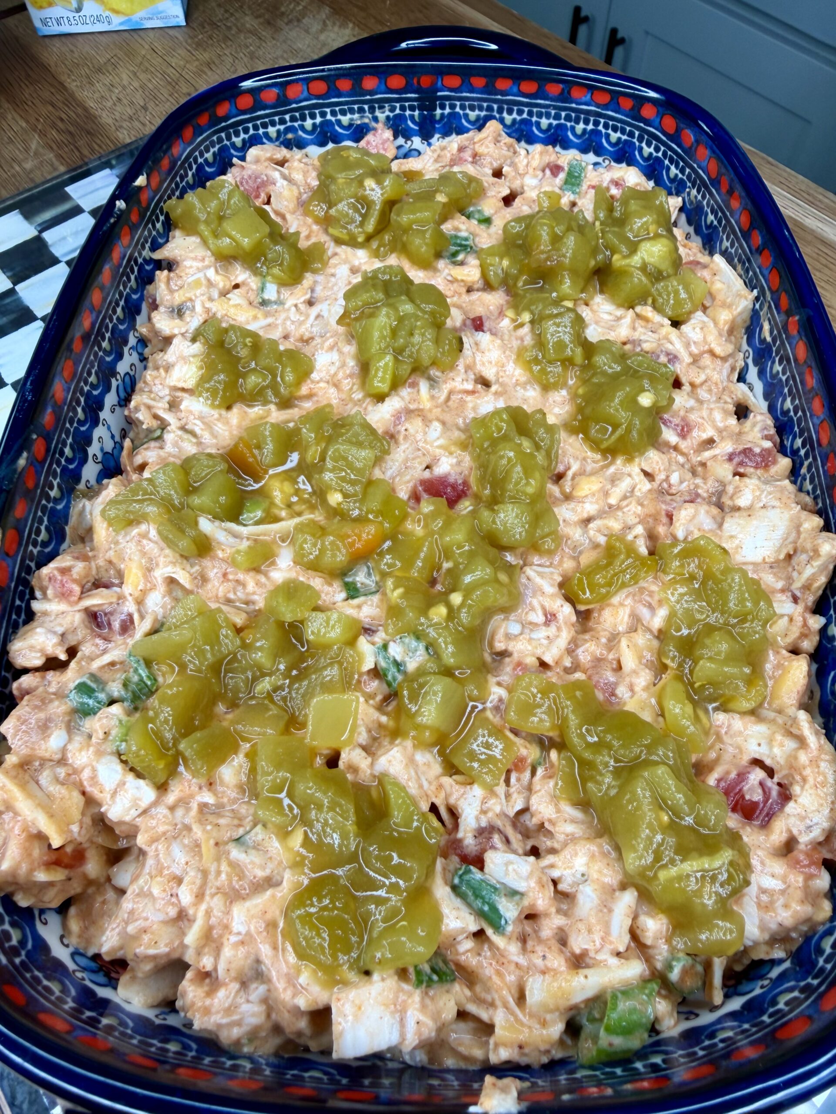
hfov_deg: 56.8
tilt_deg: -56.7
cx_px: 418
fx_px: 773
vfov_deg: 71.6
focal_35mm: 24
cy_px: 557
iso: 20
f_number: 2.2
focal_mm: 2.22
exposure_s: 1/120
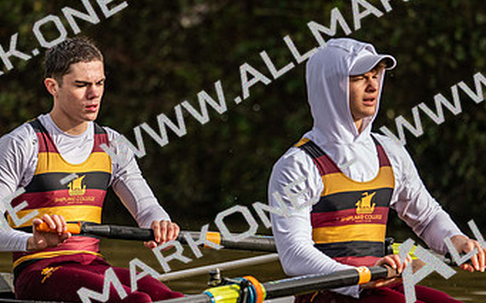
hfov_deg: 3.0
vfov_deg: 1.9
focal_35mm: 693
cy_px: 171
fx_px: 9177
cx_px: 276
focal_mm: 400
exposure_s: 1/1600
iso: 320
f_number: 4.5
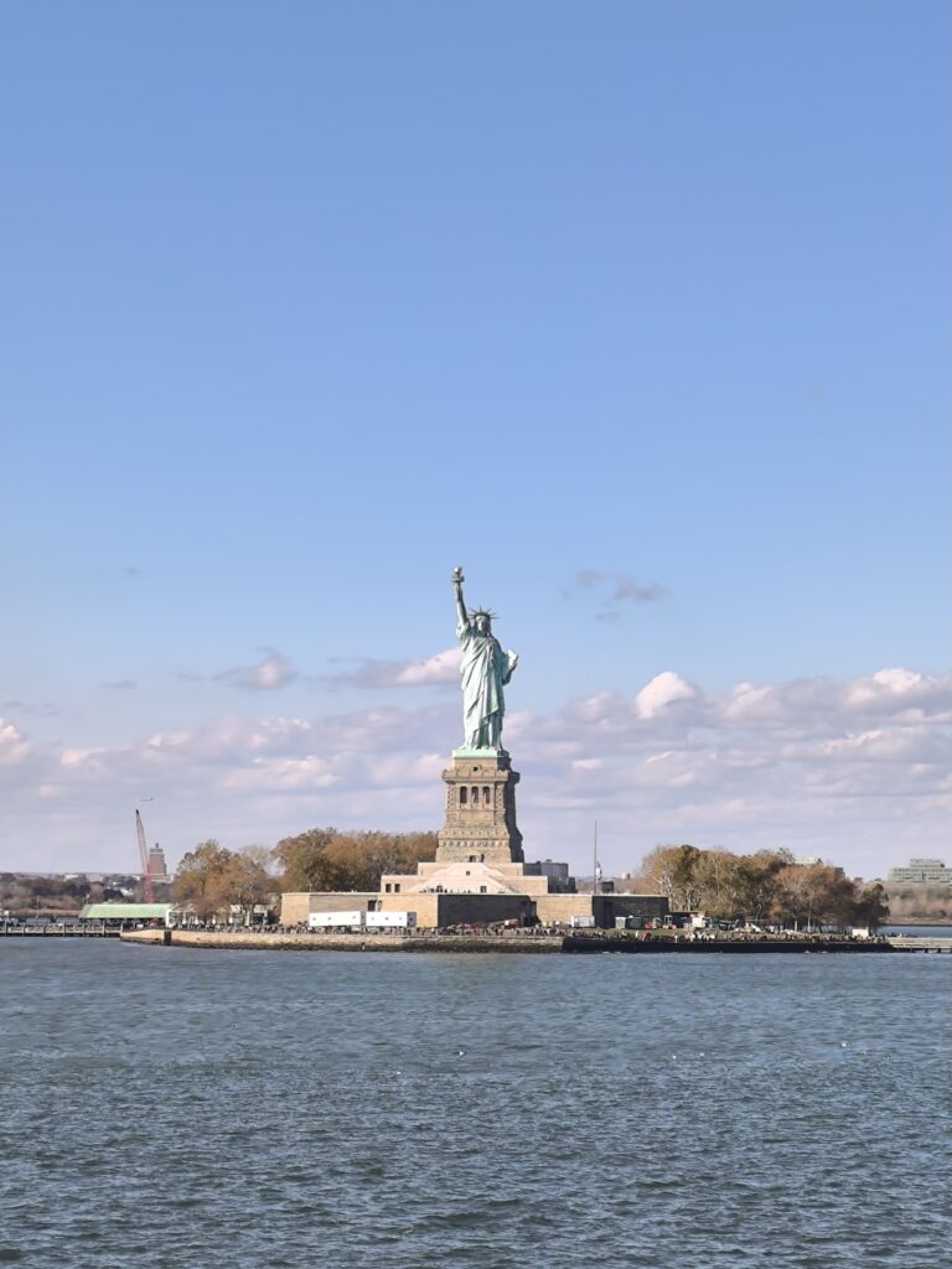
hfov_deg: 15.9
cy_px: 634
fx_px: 3410
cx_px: 476
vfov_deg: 21.1
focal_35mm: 93
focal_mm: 6.14
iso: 50
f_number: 1.65
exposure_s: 1/586
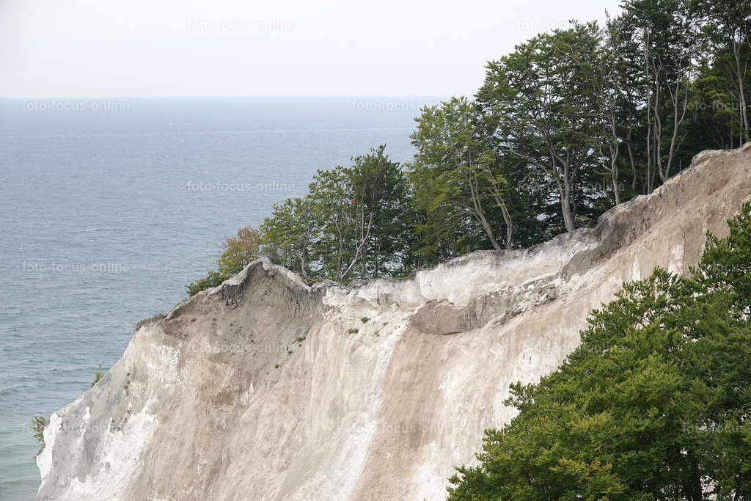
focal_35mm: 111
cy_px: 250
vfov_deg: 12.3
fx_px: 2316
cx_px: 376
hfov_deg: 18.4
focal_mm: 40.73
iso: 64
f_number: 4
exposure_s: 1/100
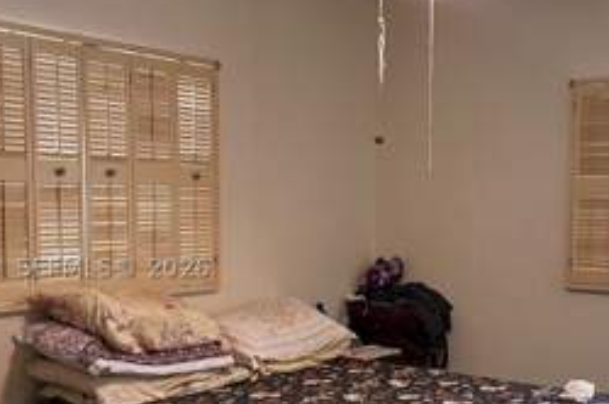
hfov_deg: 37.6
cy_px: 268
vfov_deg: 25.8
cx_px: 434
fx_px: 879
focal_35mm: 52
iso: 80
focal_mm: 5.7
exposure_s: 1/60
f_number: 1.5
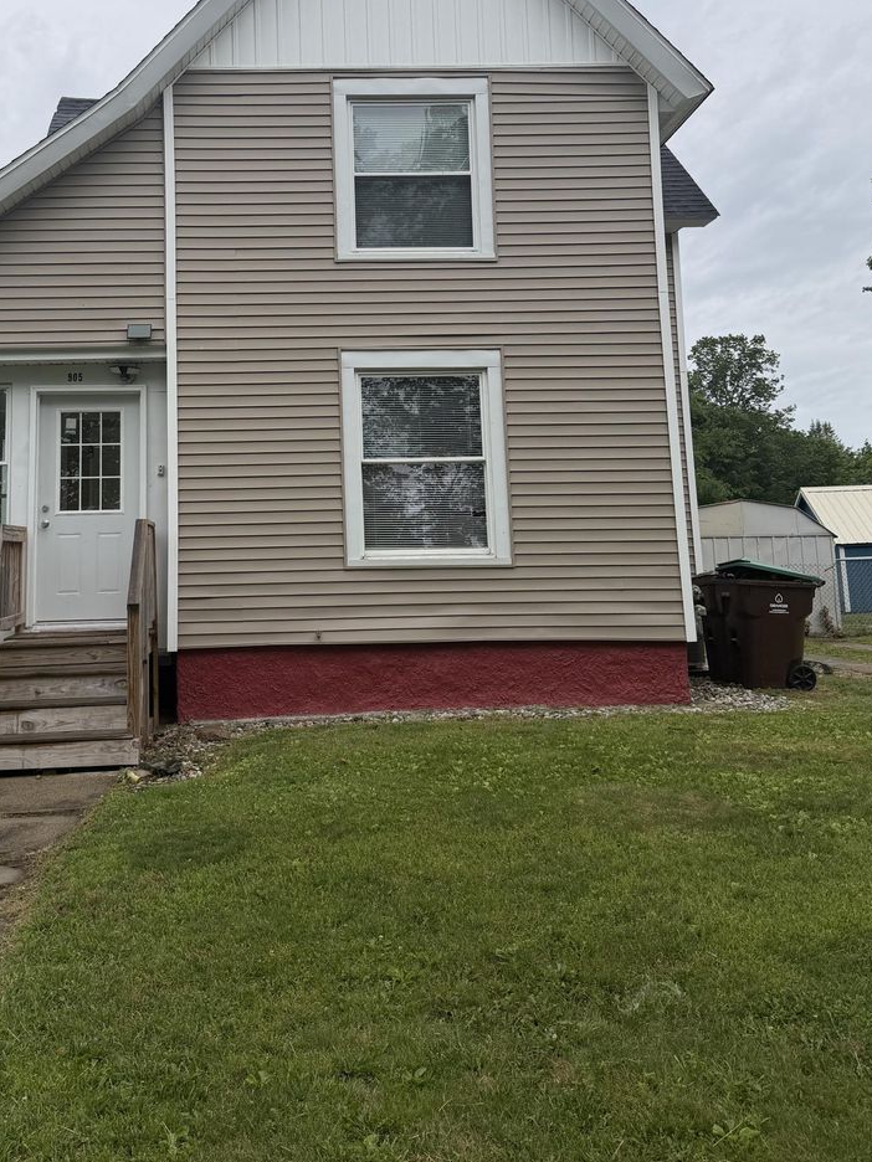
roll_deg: +1.9
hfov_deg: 40.2
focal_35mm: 35
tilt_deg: +9.6
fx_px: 1176
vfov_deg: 51.9
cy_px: 419
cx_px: 293
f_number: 1.78
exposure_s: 1/1032
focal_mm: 6.76
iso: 80
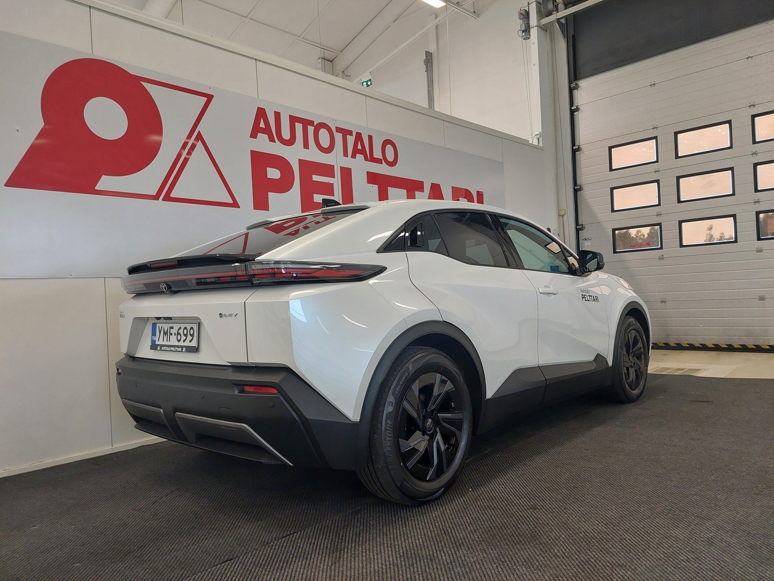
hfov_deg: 69.4
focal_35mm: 25
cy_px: 290
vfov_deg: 54.9
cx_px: 387
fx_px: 559
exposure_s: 1/50
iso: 100
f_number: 1.8
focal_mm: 5.23
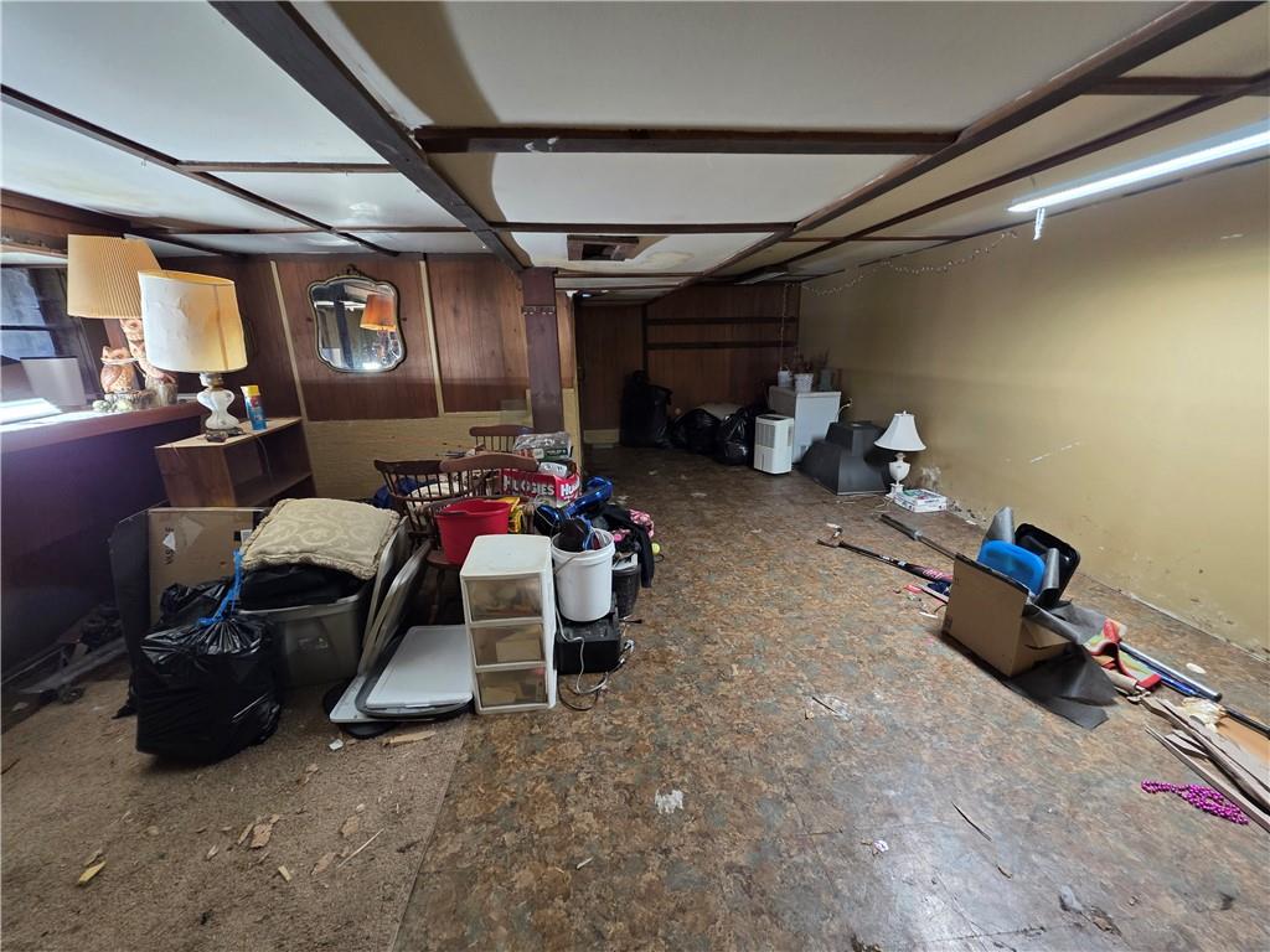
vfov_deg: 89.9
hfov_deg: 106.2
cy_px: 476
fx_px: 477
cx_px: 635
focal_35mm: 13
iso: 320
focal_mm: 2.2
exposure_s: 1/60
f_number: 1.9
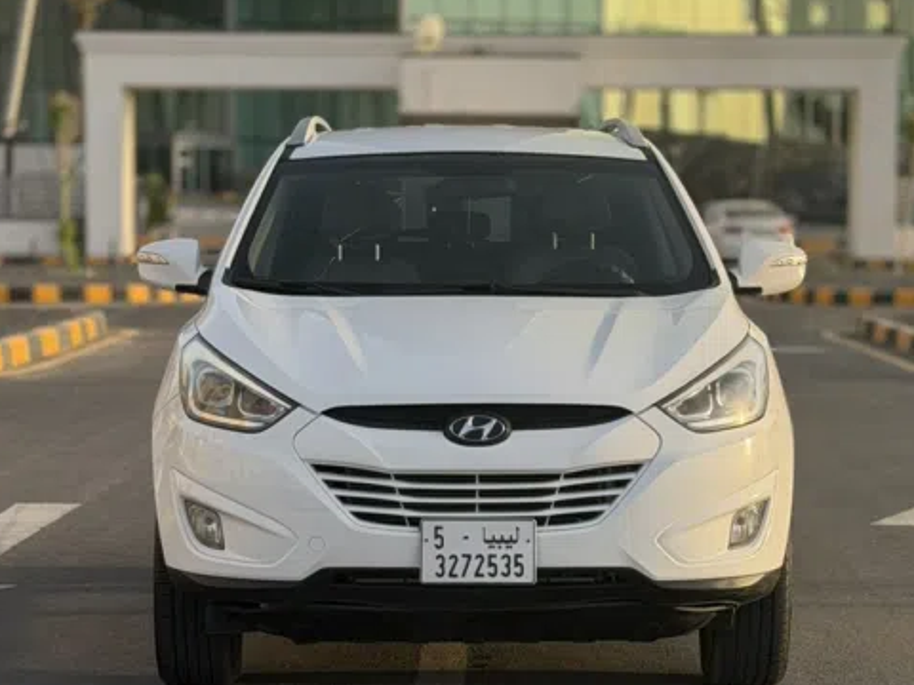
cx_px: 459
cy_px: 432
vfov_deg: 22.9
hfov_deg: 30.3
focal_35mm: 64
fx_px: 1690
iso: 100
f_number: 1.78
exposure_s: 1/1795
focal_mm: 6.76
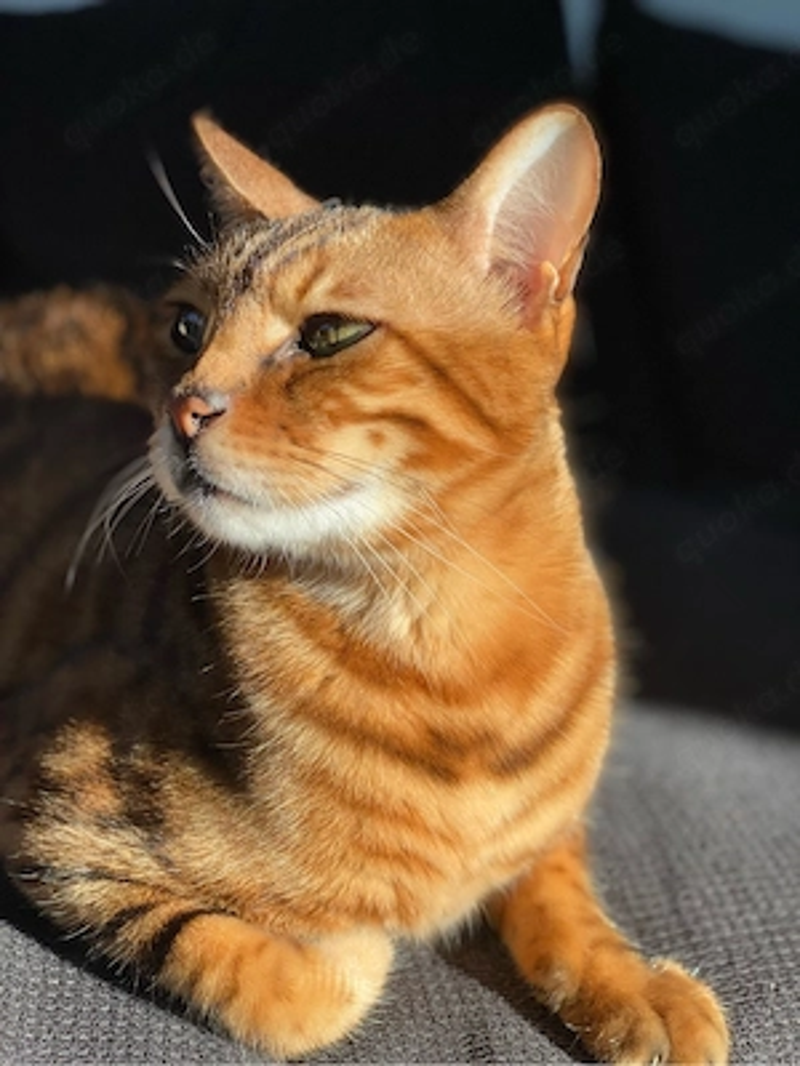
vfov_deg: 36.8
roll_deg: -3.6
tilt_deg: -7.7
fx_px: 1602
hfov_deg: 28.0
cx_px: 400
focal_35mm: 52
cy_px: 533
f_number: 2
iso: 20
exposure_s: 1/236
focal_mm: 6
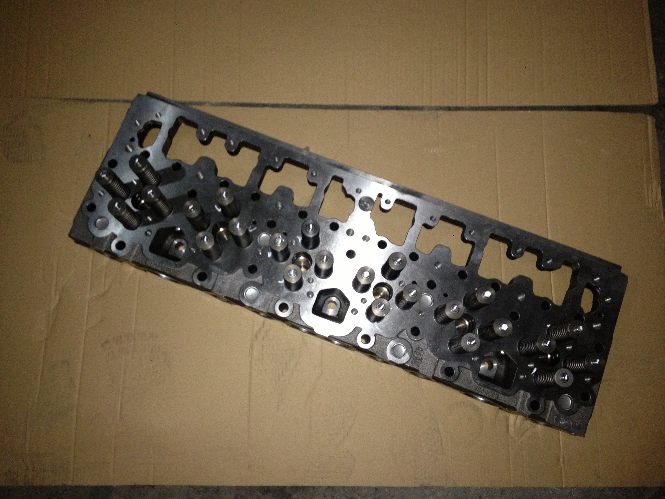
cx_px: 332
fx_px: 672
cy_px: 250
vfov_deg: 40.7
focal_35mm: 35
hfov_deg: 52.6
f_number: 2.4
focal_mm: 4.28
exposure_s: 1/16
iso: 250
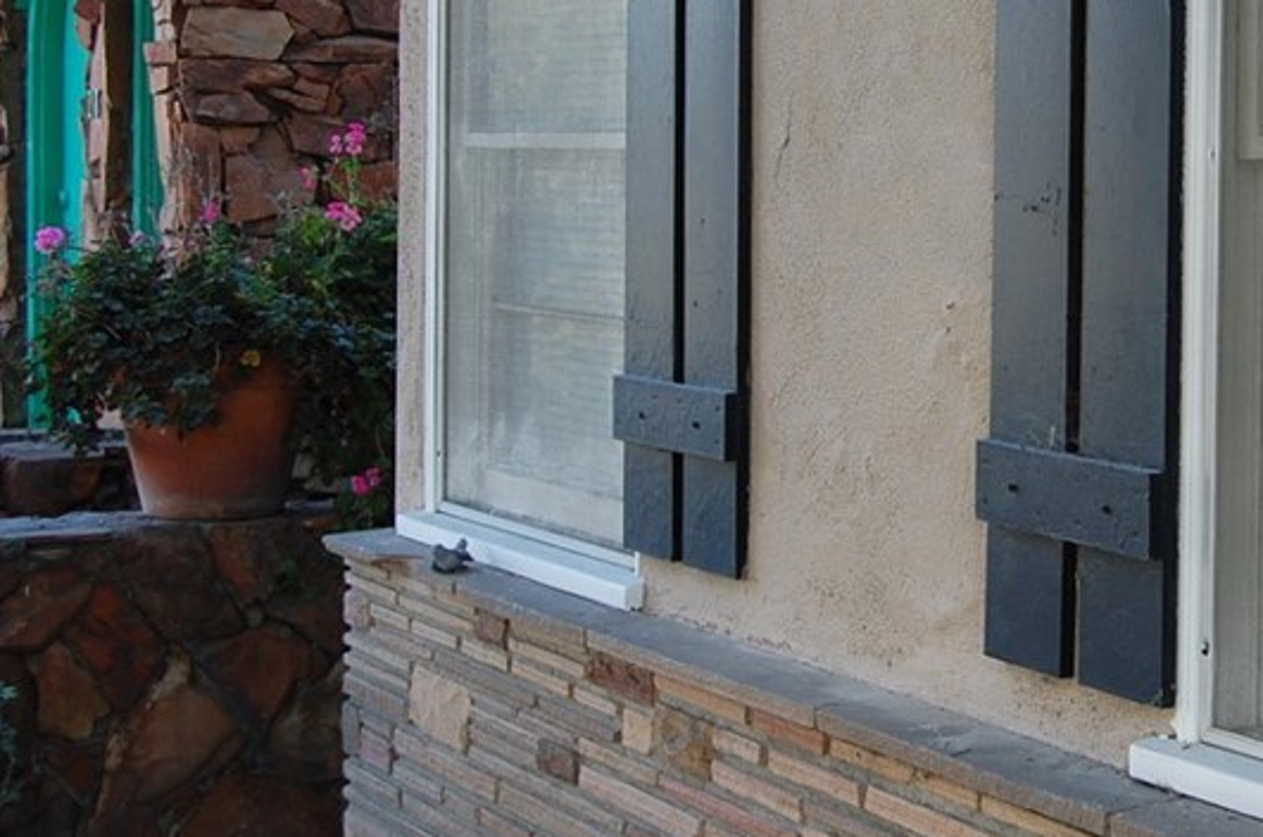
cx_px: 1173
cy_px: 227
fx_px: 2837
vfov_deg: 16.7
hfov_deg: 24.3
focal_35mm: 81
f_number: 5.6
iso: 320
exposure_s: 1/125
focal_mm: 28
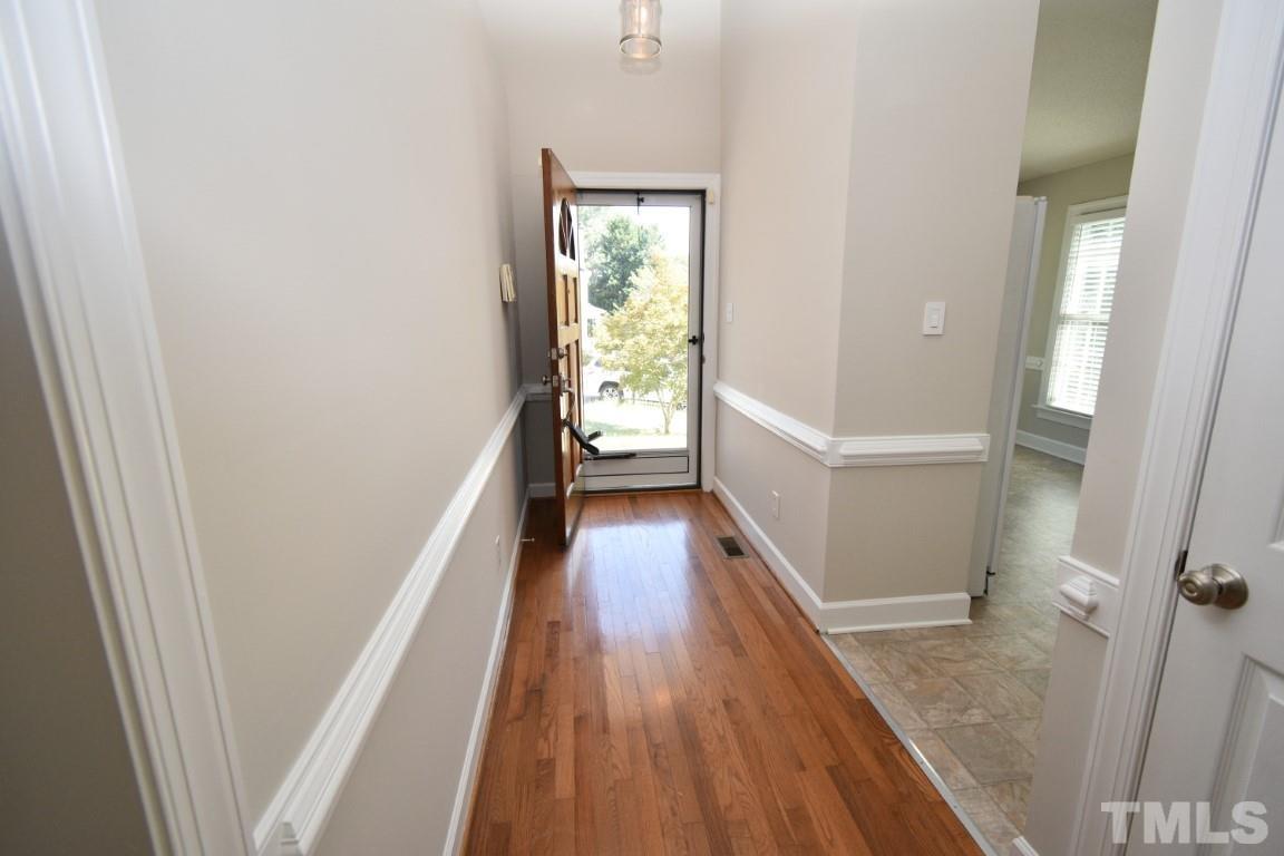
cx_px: 642
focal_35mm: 15
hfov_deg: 100.4
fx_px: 535
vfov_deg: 77.3
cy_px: 428
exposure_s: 1/200
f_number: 5
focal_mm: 10
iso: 640
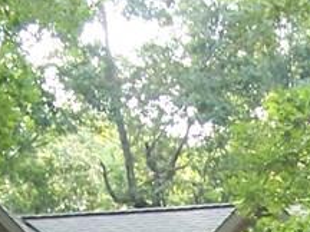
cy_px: 514
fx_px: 1612
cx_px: 307
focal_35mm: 180
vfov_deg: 7.8
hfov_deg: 10.9
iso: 140
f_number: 2.8
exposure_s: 1/60
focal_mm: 6.3
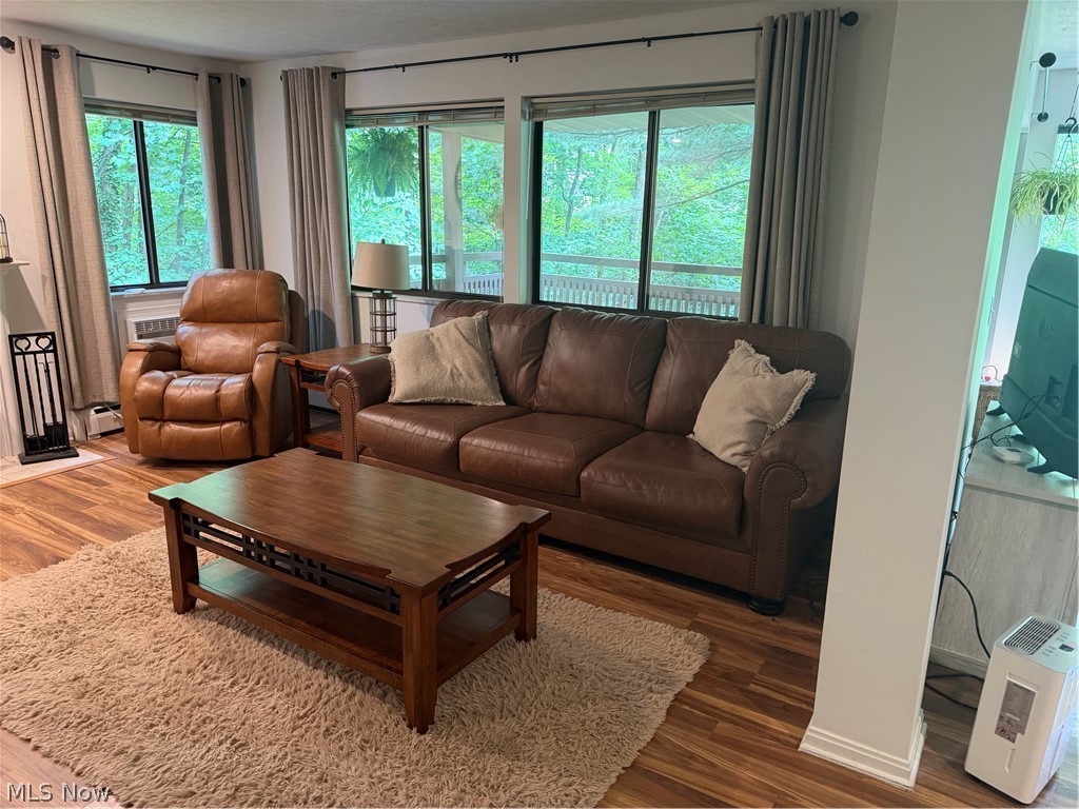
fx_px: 748
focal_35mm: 24
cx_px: 540
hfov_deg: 71.6
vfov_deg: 56.8
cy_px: 404
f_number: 1.78
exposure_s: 1/60
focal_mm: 6.76
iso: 320
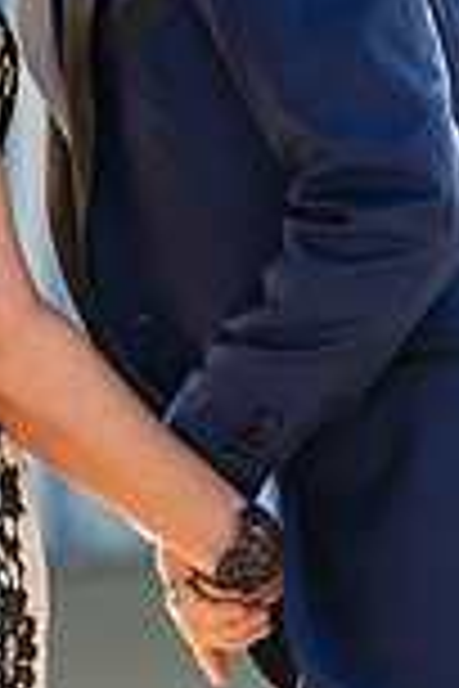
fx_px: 11245
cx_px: -52
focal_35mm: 588
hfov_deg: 2.3
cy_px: 211
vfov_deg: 3.5
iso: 200
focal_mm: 200
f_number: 5
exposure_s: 1/160
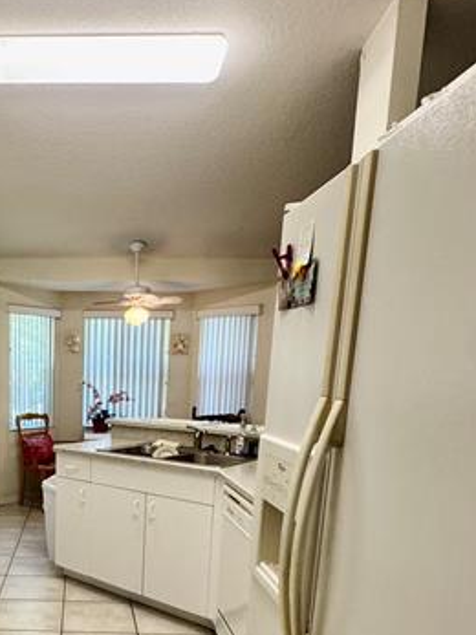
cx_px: 53
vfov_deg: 55.7
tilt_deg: -10.0
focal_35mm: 31
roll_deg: -0.4
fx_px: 569
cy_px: 472
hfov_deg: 42.0
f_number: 2.2
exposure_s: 1/120
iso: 200
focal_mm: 2.22
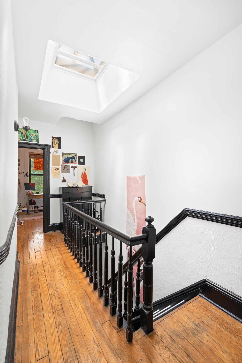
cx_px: 121
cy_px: 182
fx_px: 161
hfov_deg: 73.8
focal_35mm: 16
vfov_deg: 96.7
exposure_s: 1/10
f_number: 8
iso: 640
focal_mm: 16
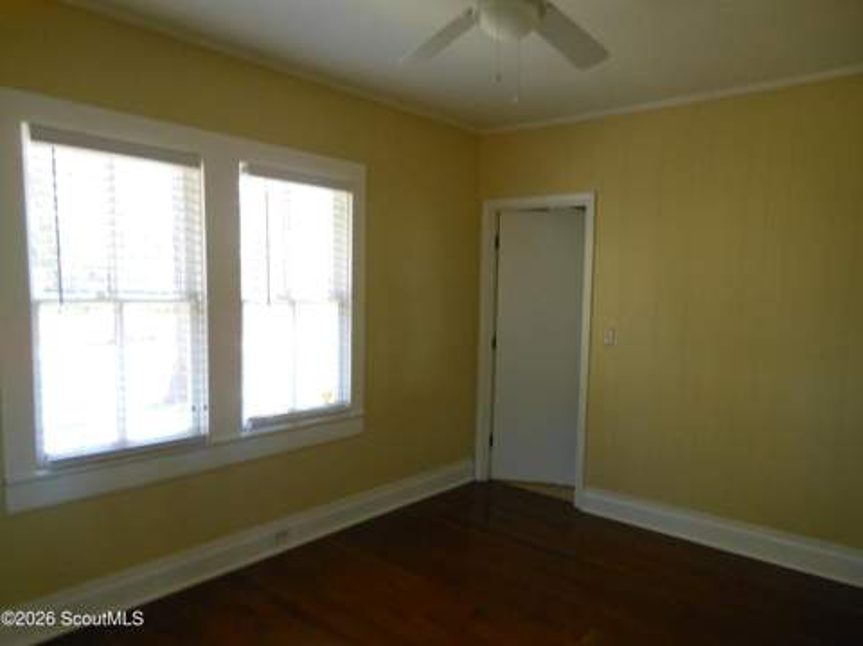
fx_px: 623
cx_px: 432
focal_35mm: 25
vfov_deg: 54.8
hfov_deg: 69.4
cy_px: 323
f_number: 3.2
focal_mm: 4.5
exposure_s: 1/30
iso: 320
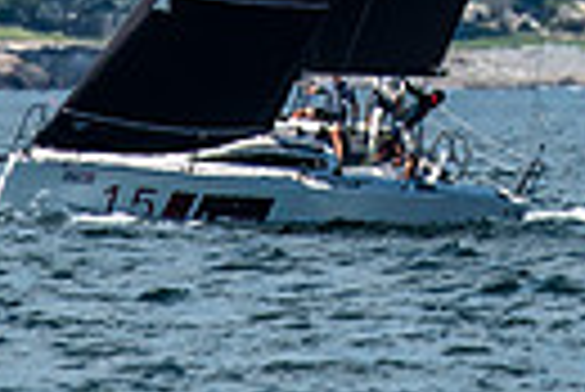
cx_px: 590
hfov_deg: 1.0
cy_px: -421
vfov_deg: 0.7
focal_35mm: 2068
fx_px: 33642
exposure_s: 1/2500
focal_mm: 300
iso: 320
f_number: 5.6
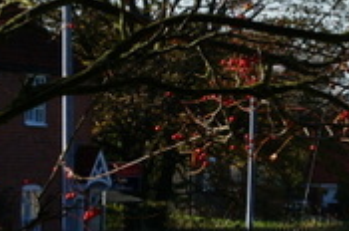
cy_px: 212
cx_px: 927
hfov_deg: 6.8
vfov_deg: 4.9
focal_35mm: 281
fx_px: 2719
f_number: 11
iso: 100
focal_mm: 32
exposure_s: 1/80
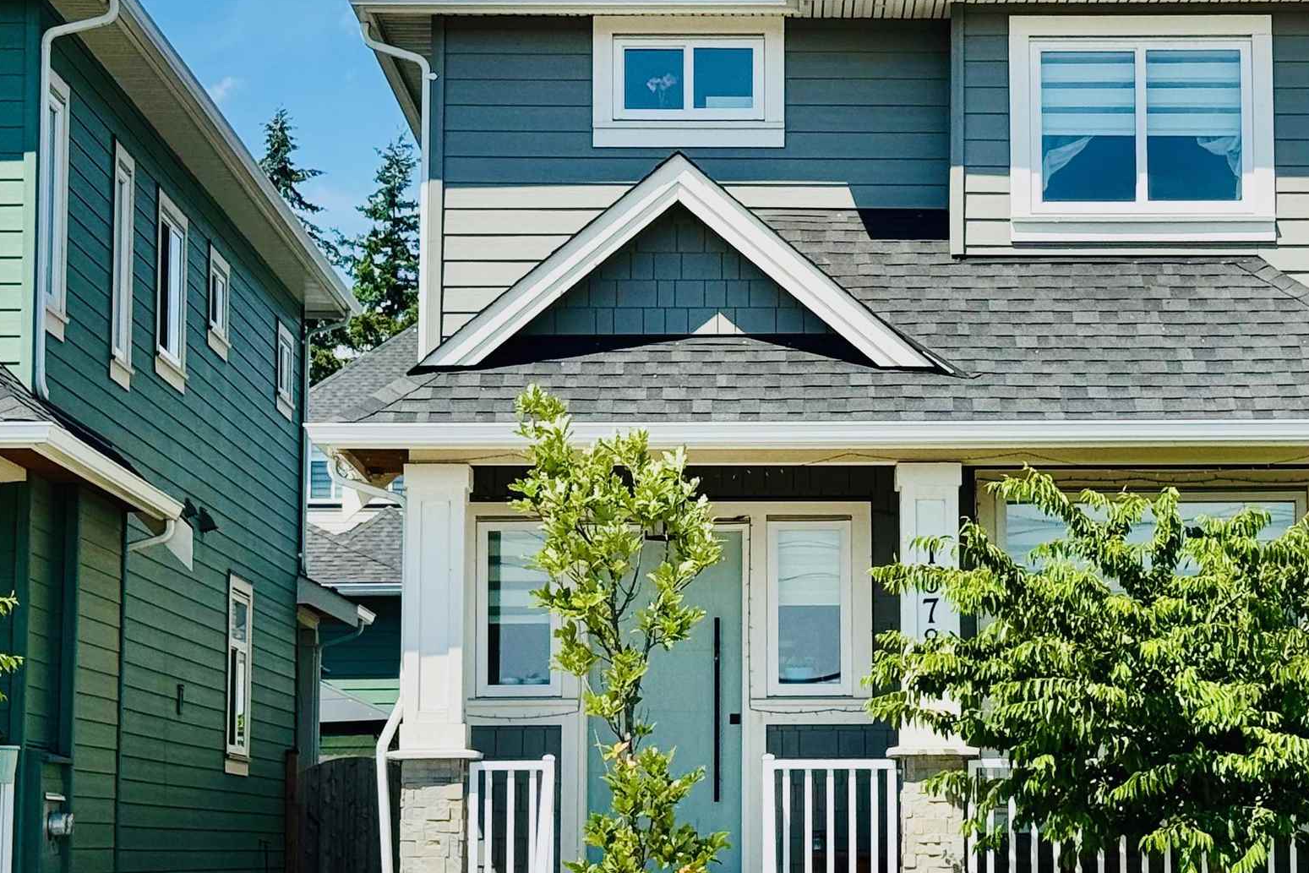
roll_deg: +0.0
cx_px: 832
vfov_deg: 13.8
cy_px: 386
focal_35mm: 99
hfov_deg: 20.6
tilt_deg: +8.2
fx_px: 3600
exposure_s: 1/4310
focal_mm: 6.76
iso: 64
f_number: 1.78
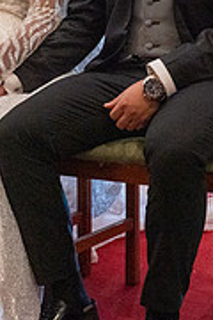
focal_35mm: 113
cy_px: 63
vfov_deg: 17.9
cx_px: -20
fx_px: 1003
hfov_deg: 11.9
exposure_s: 1/100
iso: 2500
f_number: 5
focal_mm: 35
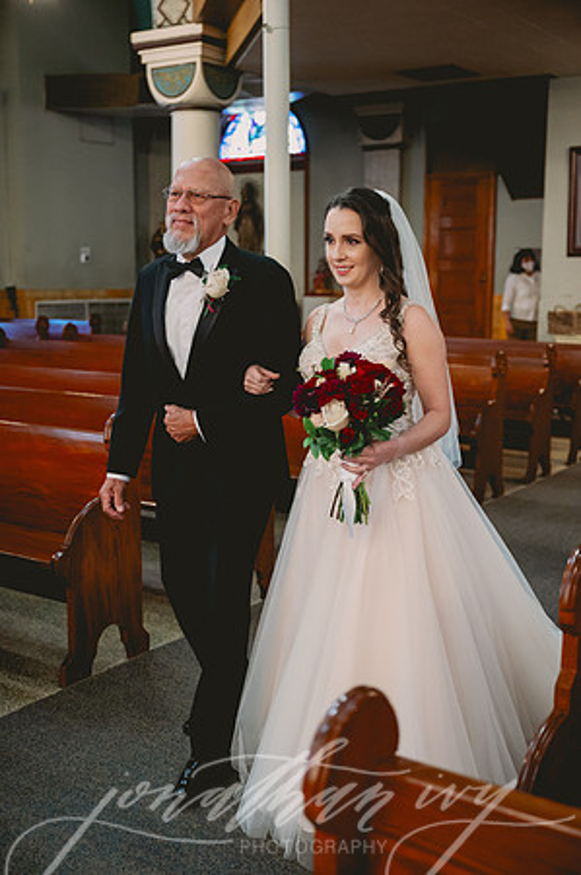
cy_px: 438
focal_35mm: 41
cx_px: 290
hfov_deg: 32.6
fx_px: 995
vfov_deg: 47.5
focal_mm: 41
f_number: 2.8
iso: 3200
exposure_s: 1/250
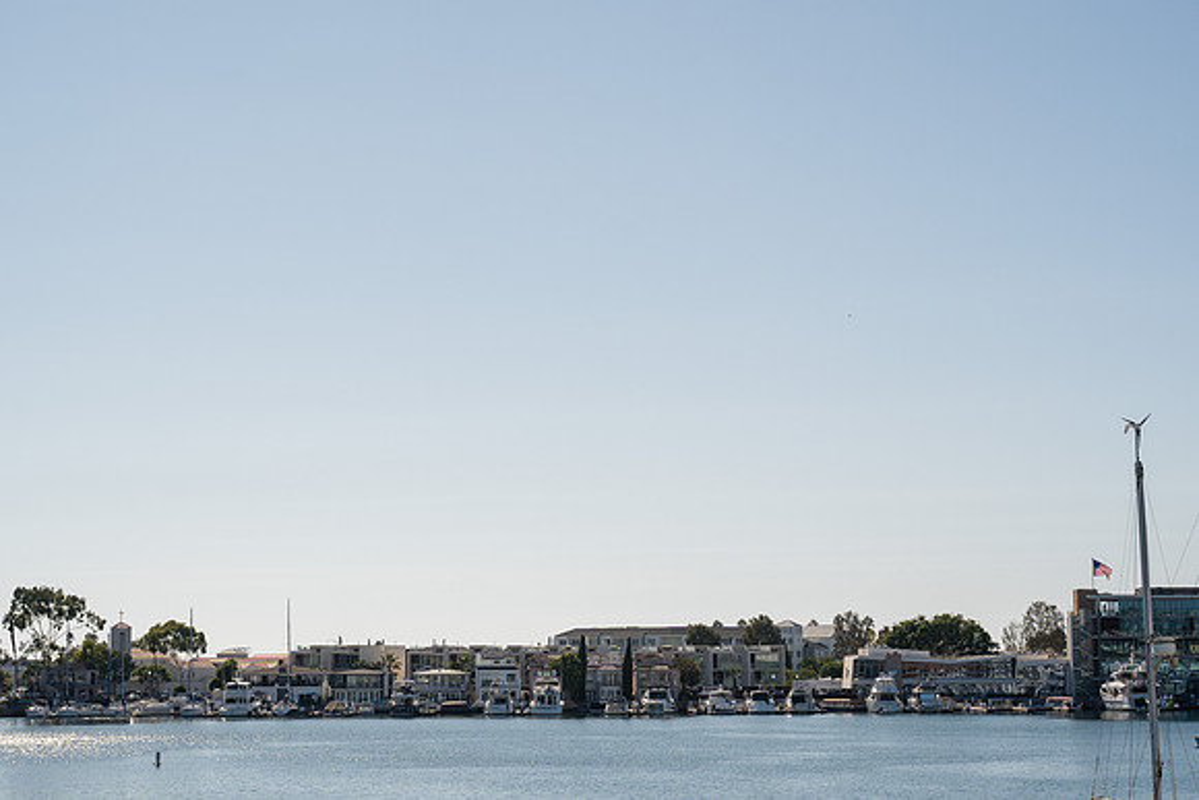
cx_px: 600
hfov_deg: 27.0
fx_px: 2498
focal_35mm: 75
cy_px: 400
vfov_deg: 18.2
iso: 100
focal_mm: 50
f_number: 5.6
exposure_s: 1/1250
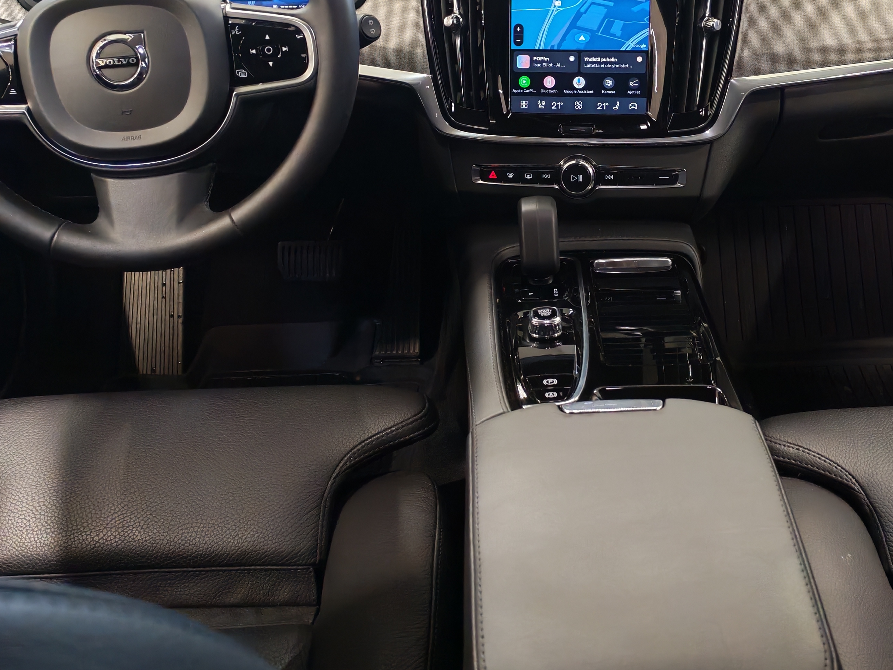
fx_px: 1083
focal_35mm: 42
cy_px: 250
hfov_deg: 44.4
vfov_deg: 34.2
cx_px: 559
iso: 1356
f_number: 1.9
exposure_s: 1/100
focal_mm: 6.12
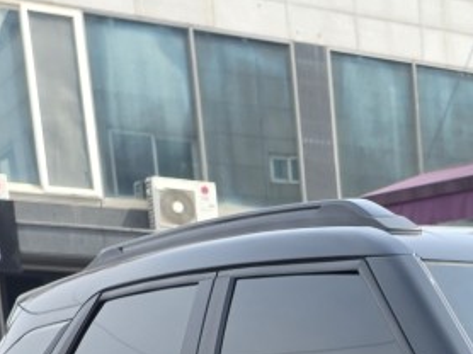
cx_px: 868
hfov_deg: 15.7
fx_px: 1447
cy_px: 730
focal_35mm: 106
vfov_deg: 12.2
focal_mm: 6.25
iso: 80
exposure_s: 1/1814
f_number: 1.7
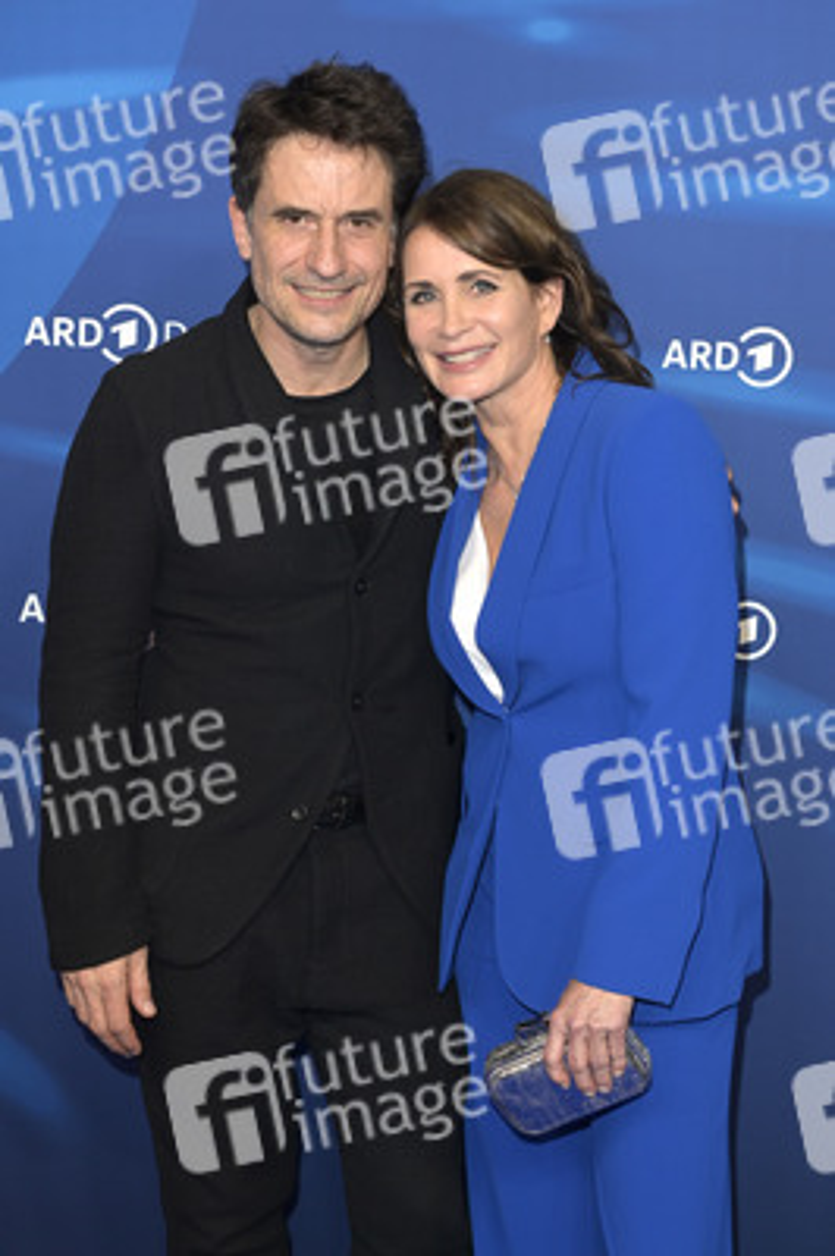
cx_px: 418
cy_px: 628
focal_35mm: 66
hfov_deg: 20.6
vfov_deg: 30.5
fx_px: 2300
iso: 1000
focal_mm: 66
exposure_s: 1/250
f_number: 5.6
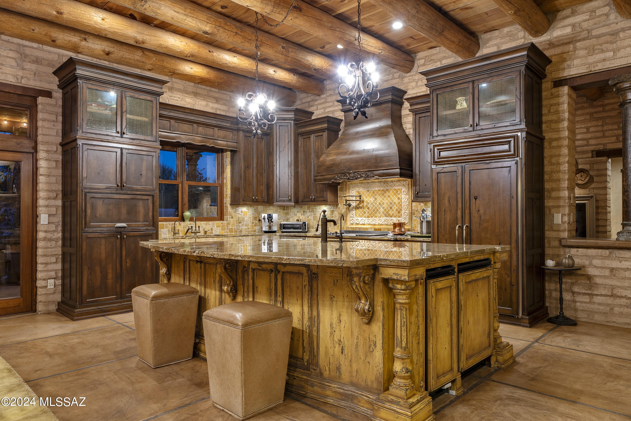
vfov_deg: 55.1
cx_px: 316
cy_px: 210
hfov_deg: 76.1
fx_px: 403
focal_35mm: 23
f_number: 9
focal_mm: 23
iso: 200
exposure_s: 2
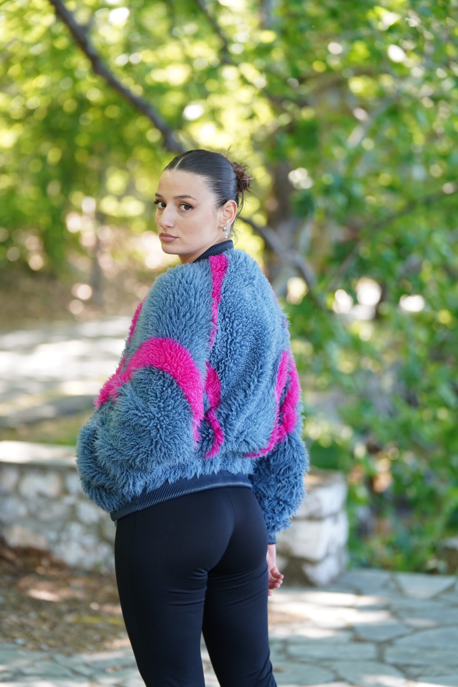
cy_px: 344
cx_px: 229
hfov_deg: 14.7
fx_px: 1774
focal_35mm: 93
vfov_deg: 21.9
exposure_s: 1/320
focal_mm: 93
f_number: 2.8
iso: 640
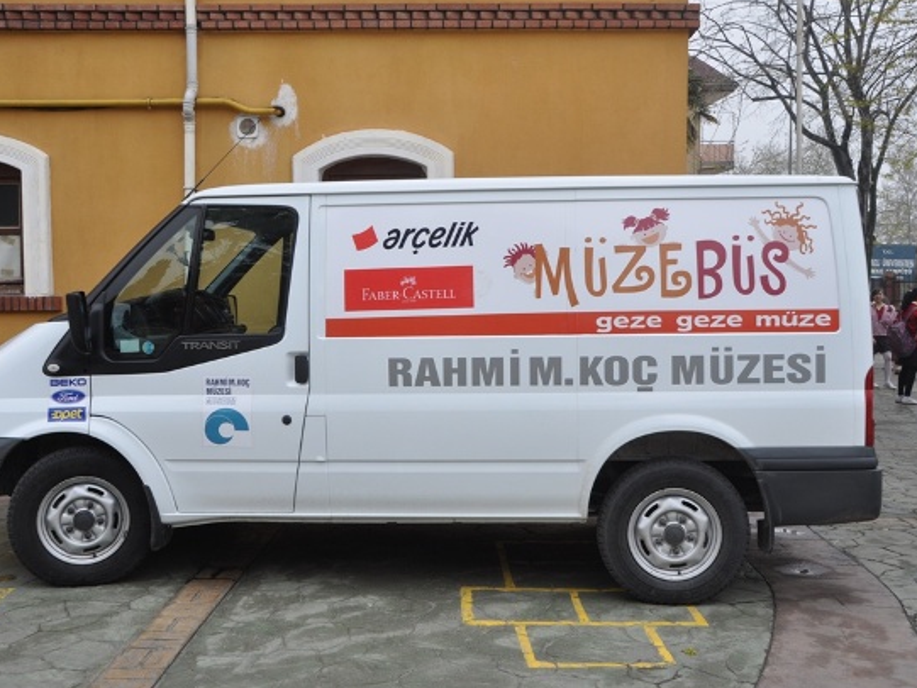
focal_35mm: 43
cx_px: 444
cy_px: 335
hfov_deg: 44.2
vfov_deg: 33.9
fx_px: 1128
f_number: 11
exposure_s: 1/125
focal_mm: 25
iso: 200
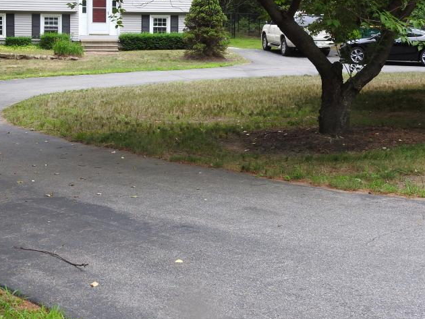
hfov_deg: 29.8
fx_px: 798
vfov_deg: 22.4
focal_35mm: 65
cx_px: 190
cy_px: 79
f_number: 3.8
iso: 100
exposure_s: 1/80
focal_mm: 7.2
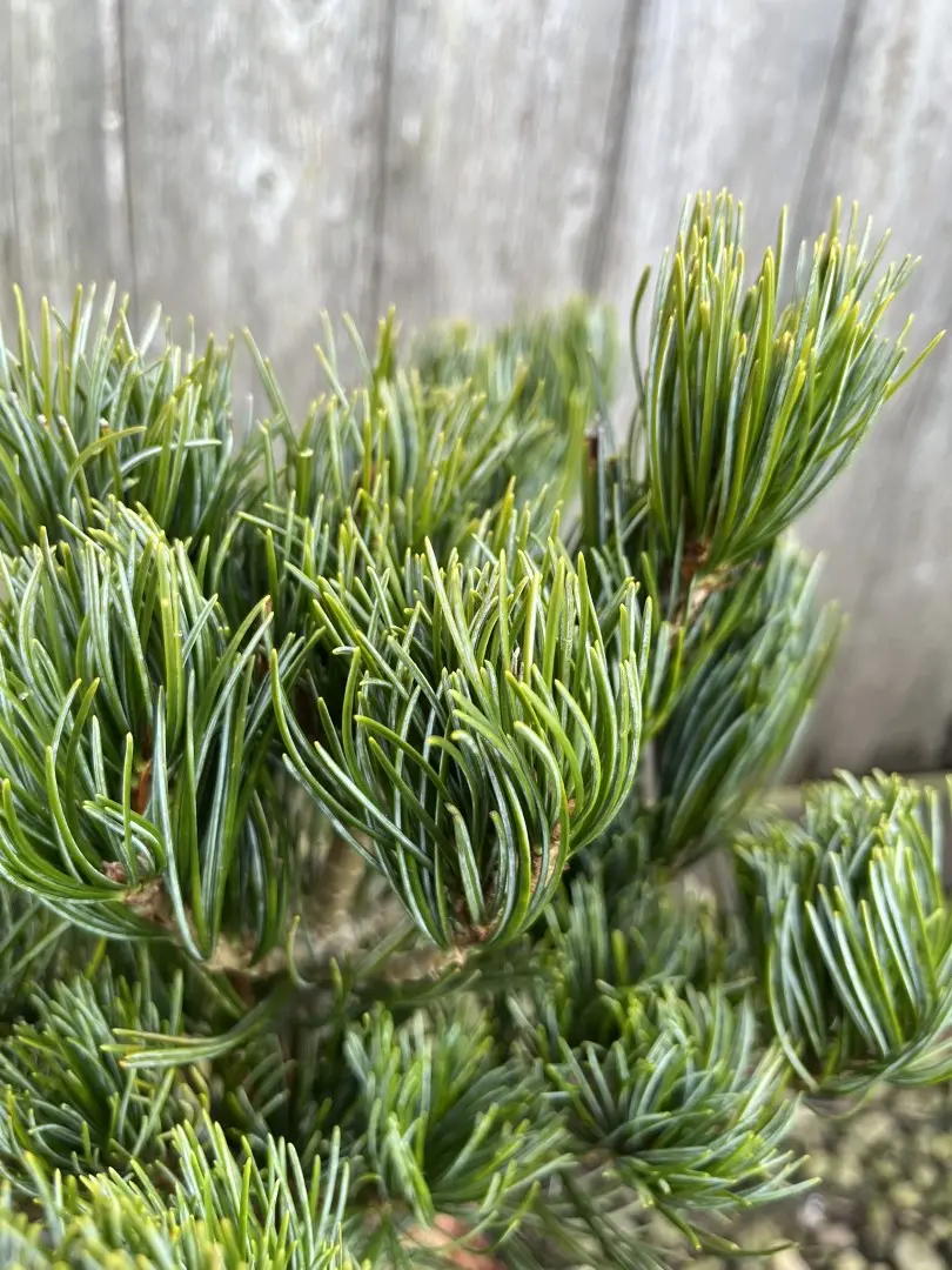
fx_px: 953
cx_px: 476
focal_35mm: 26
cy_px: 635
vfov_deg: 67.3
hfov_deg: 53.1
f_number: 1.6
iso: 32
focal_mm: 5.1
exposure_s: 1/135
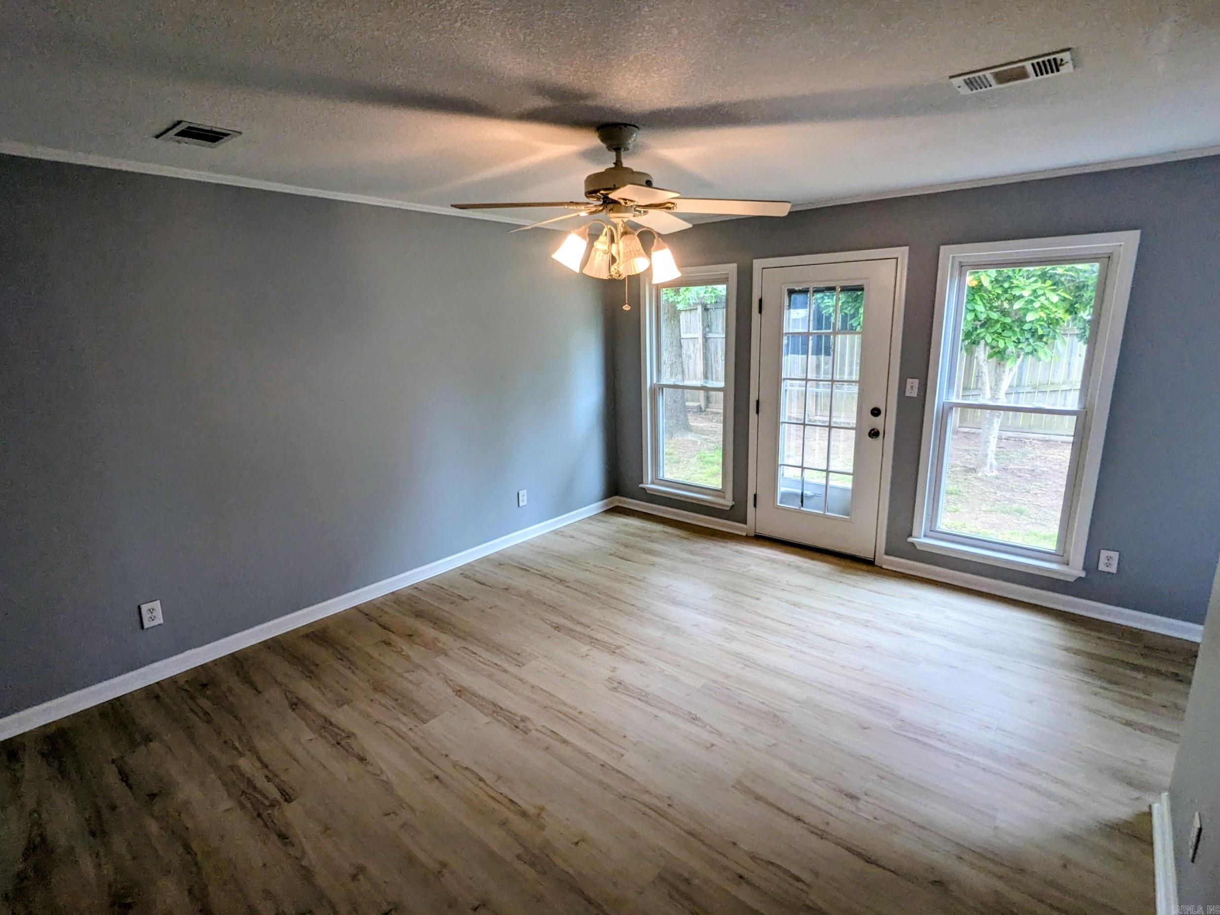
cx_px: 610
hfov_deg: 94.5
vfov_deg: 78.1
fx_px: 564
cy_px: 458
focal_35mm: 16
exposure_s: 1/120
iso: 169
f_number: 2.2
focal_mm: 2.35
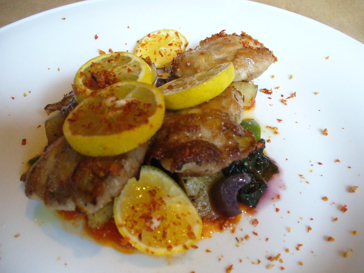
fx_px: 400
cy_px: 139
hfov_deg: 49.0
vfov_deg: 37.7
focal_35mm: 38
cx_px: 182
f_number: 2.8
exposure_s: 1/200
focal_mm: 6.1
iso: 400
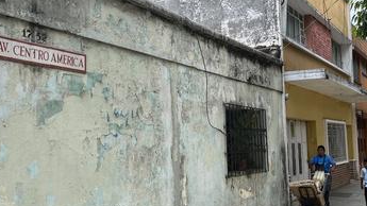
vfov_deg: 28.9
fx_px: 399
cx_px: 199
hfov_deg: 49.3
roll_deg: +2.0
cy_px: 123
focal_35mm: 41
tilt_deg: +4.3
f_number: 1.6
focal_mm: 5.1
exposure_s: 1/1372
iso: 50
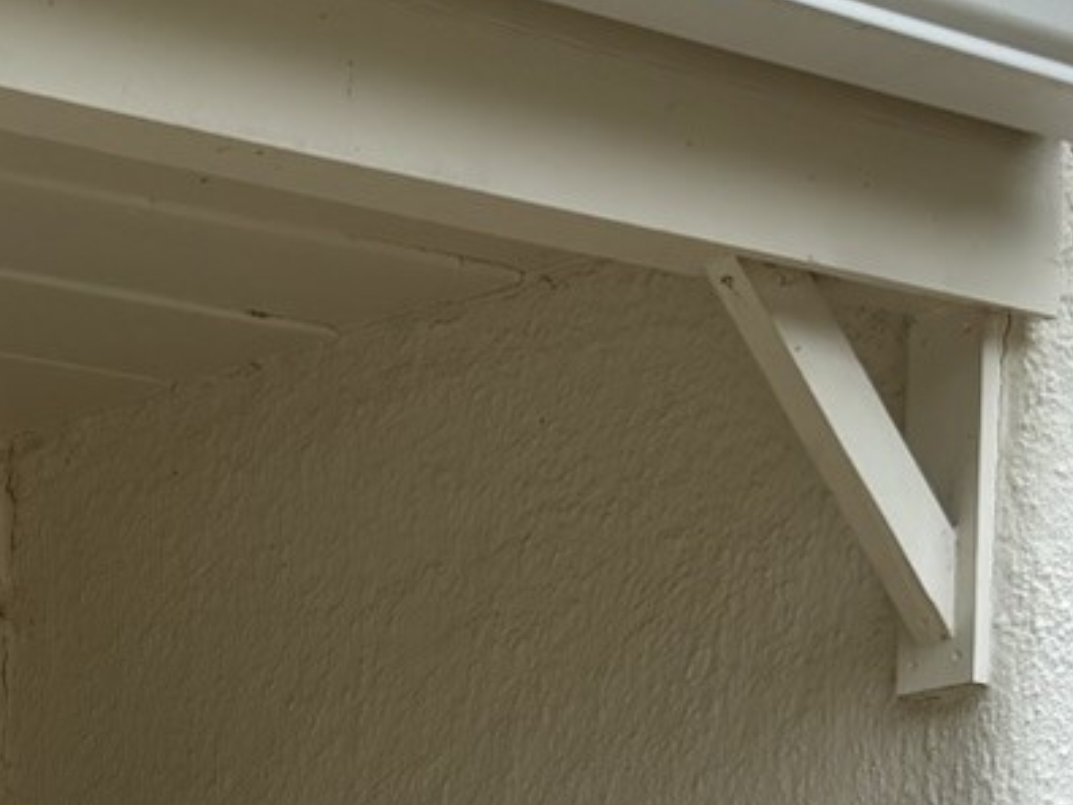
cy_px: 1794
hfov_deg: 15.6
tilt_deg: -5.7
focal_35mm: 124
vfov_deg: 10.6
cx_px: 35
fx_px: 3844
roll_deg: +0.8
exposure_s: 1/1812
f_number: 1.78
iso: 80
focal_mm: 6.76
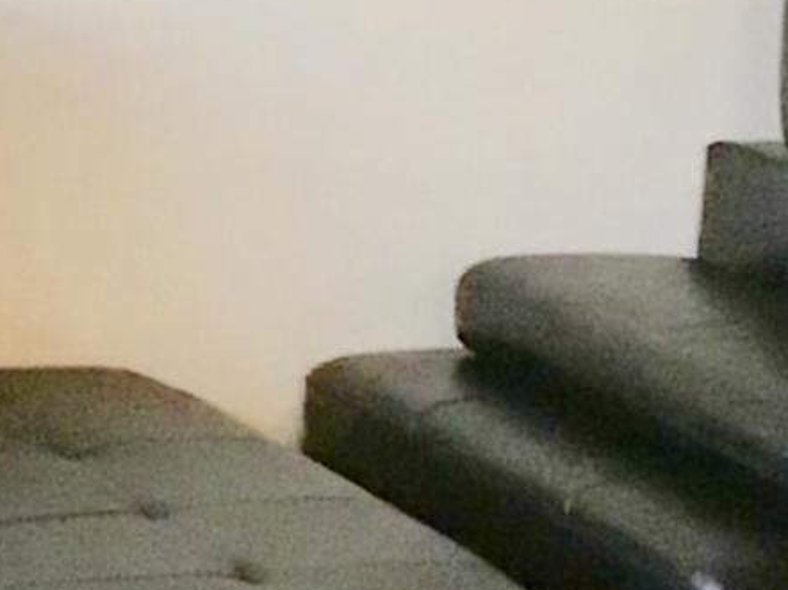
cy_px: 144
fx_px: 4596
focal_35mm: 202
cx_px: -349
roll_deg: -2.7
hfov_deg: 9.6
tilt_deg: -9.0
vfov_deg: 7.3
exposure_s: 1/30
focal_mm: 3.3
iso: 160
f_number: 2.4
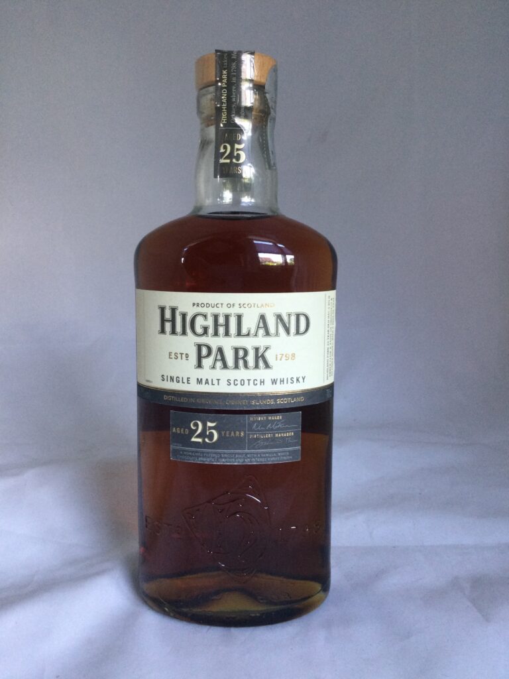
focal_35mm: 31
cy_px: 340
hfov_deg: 45.4
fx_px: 608
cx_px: 254
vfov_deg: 58.4
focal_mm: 3.3
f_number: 2.4
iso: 80
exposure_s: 1/33
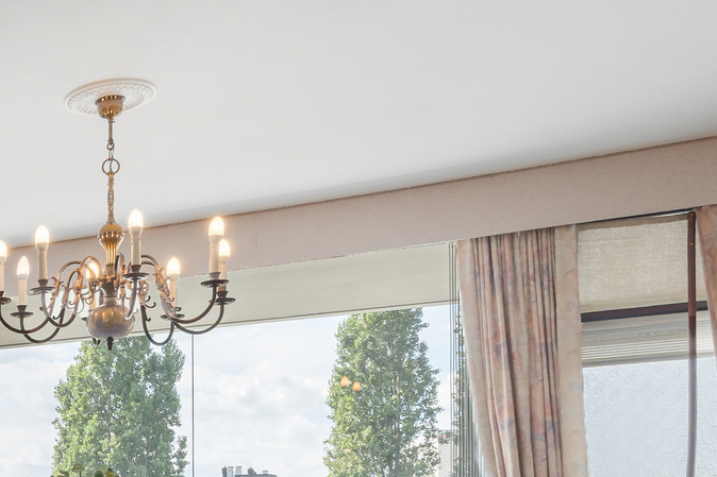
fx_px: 1135
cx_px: -294
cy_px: 530
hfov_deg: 27.2
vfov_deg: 22.4
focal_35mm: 57
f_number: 11
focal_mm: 16
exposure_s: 1/5
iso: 320
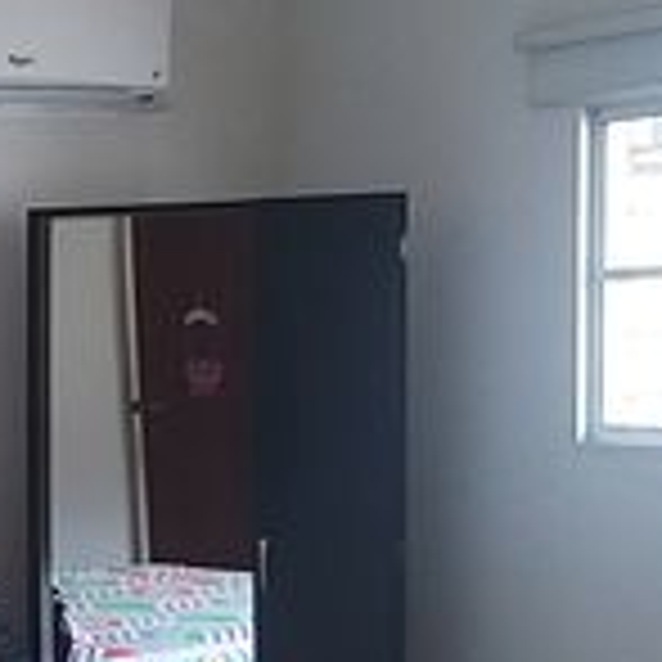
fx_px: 2337
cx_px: -363
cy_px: 585
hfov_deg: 14.9
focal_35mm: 108
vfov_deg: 15.9
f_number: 1.7
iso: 160
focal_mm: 3.93
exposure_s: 1/60
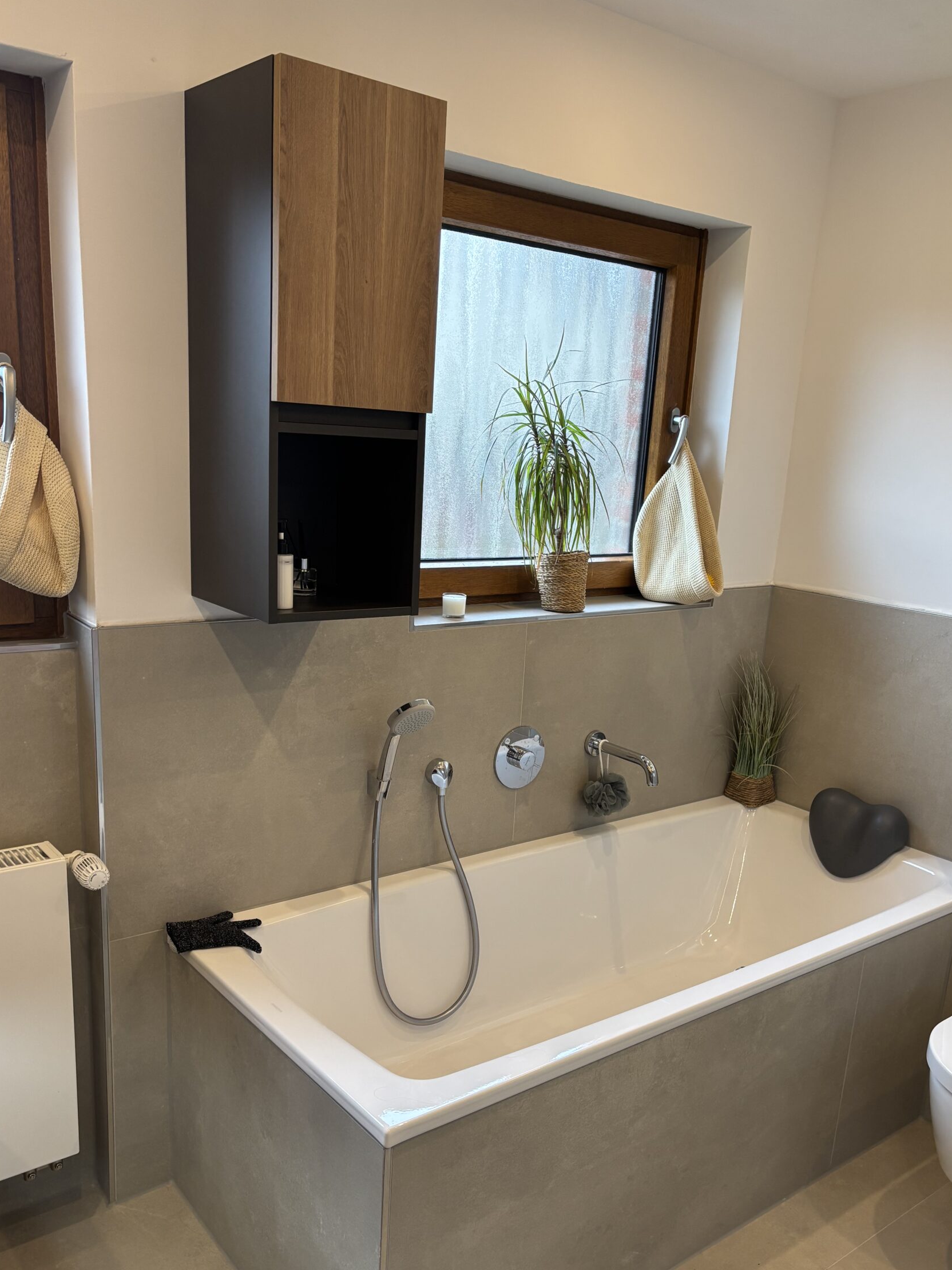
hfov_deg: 46.8
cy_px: 730
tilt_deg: -15.8
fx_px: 1100
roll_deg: -4.3
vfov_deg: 59.7
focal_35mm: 30
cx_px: 510
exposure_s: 1/100
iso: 125
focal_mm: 5.96
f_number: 1.6
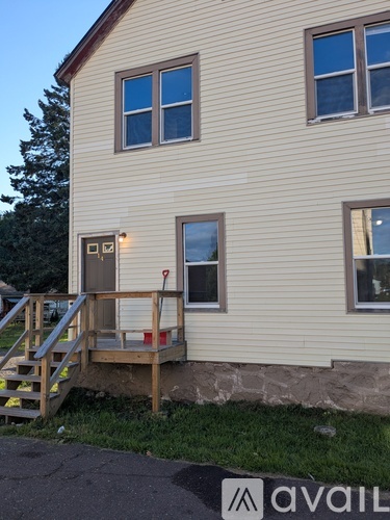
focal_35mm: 27
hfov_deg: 51.4
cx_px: 195
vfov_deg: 65.3
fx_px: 406
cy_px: 260
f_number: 1.73
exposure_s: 1/975
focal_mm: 4.38
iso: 44
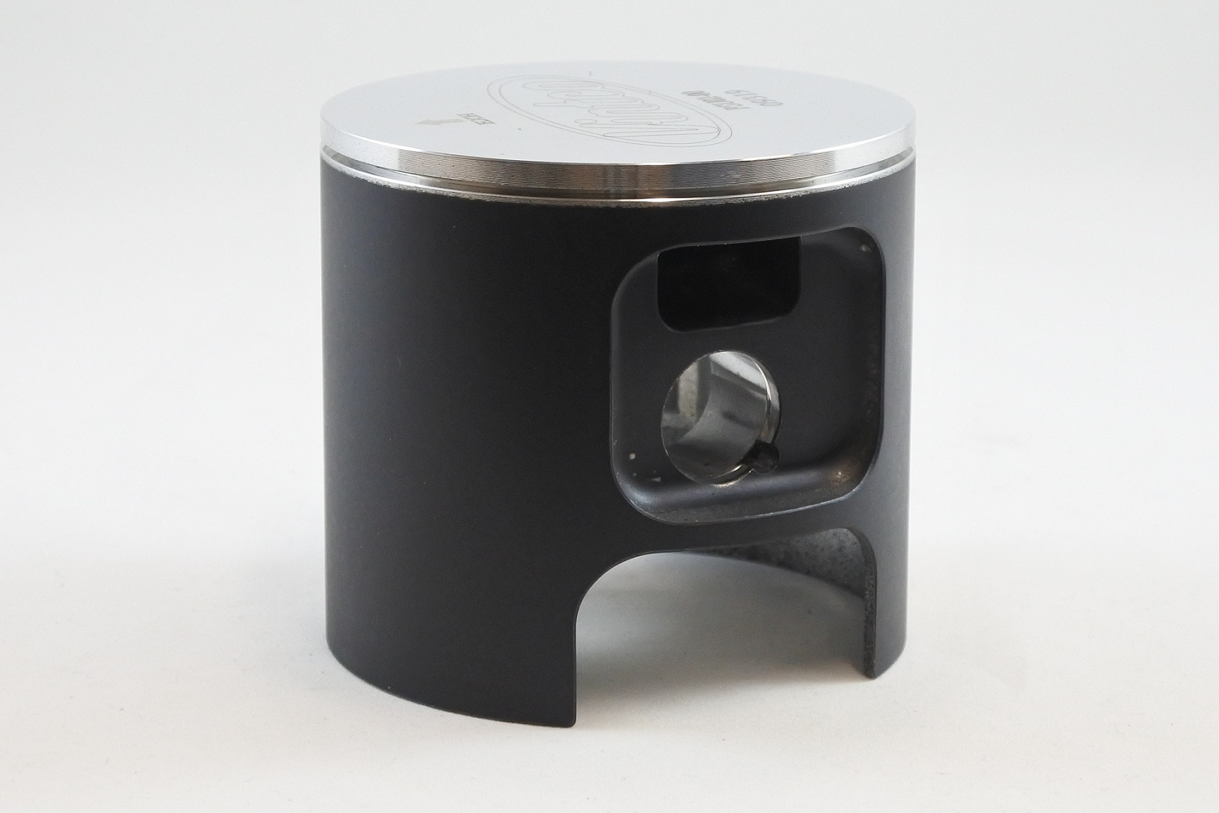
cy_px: 406
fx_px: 1761
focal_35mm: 52
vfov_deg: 26.0
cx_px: 610
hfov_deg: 38.2
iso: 560
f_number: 4.5
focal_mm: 19.3
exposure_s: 1/125
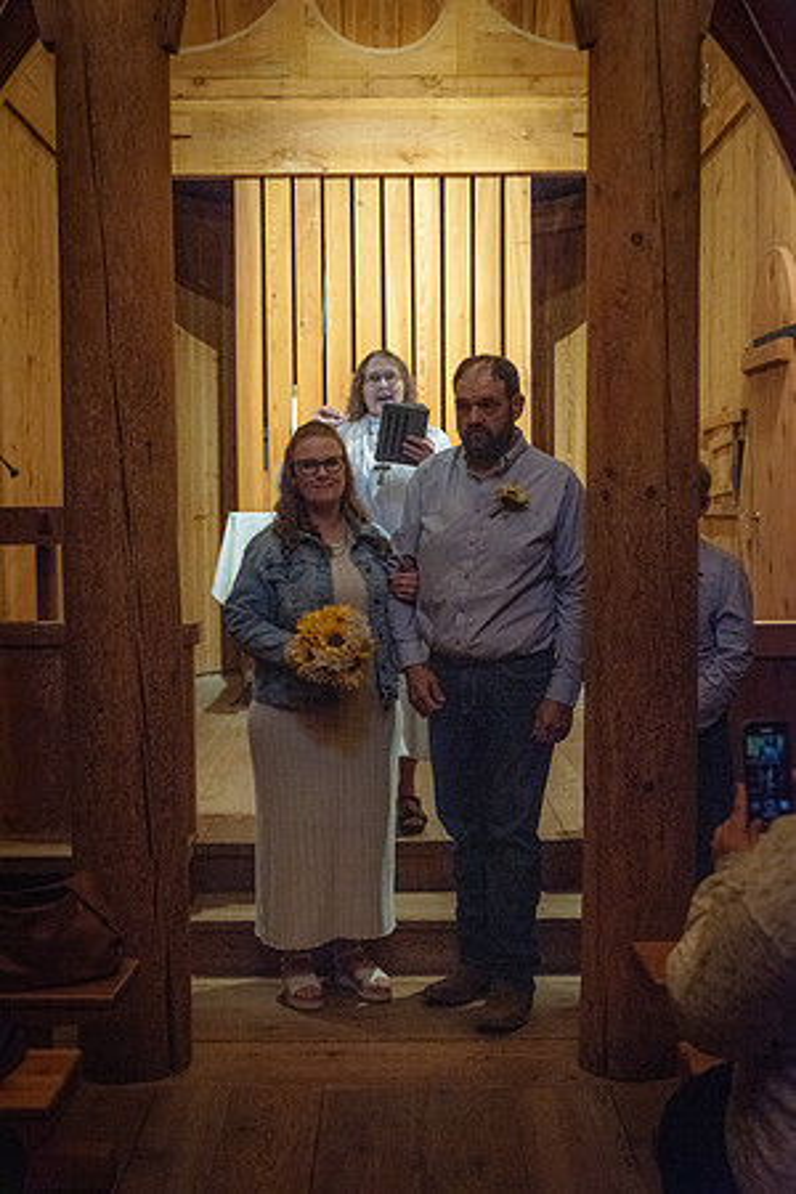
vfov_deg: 41.1
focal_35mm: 48
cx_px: 398
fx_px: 1592
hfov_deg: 28.1
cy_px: 597
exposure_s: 1/125
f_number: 4
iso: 5000
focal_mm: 48
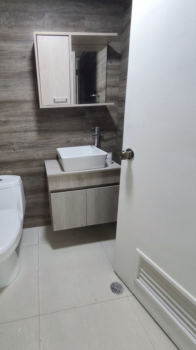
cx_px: 63
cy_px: 170
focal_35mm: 17
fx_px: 157
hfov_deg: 62.1
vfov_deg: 95.9
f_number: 2.2
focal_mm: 1.65
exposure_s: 1/50
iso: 400
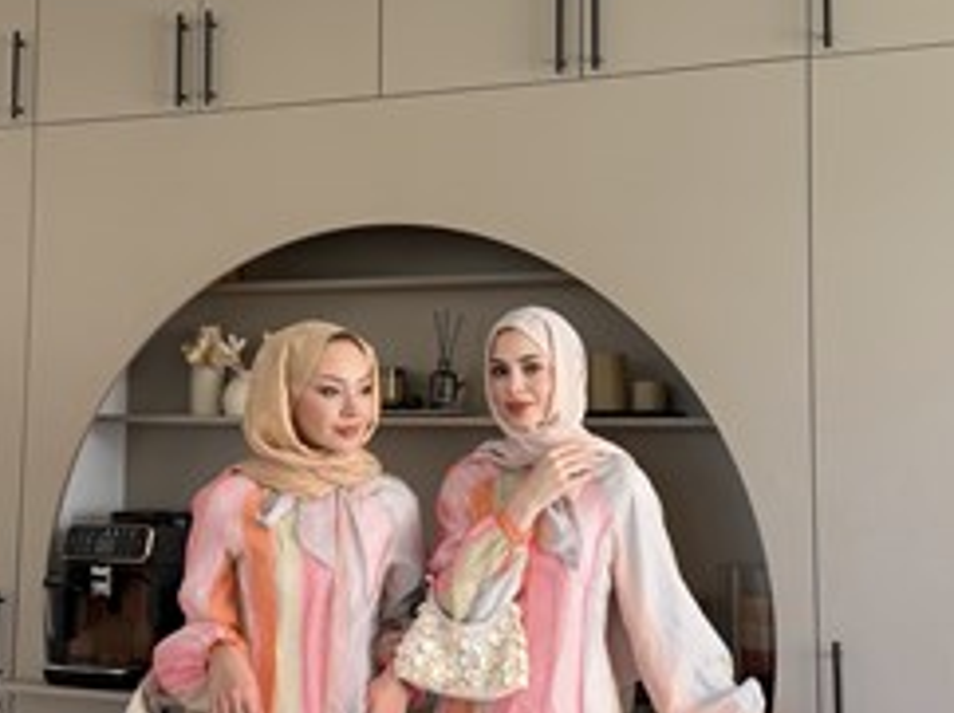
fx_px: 1129
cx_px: 414
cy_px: 711
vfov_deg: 32.3
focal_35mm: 41
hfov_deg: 45.7
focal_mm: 6.76
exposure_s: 1/121
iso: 100
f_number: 1.78
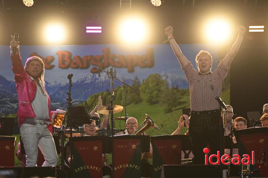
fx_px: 929
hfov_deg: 16.4
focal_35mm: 125
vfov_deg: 10.9
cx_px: 134
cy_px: 89
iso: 1600
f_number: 4.8
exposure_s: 1/400
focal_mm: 125
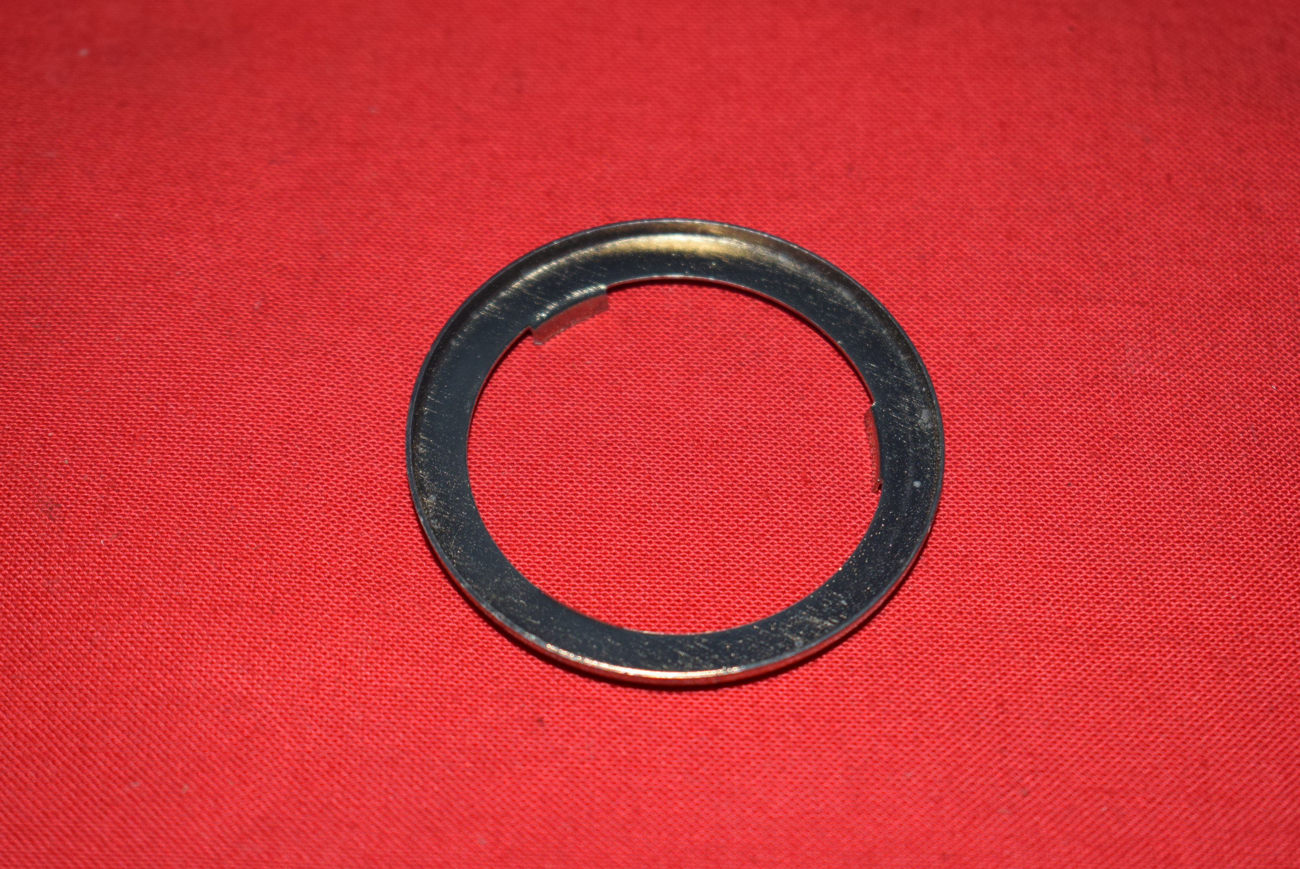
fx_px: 2981
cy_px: 434
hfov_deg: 24.6
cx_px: 650
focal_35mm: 82
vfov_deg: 16.6
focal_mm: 55
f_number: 5.6
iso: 400
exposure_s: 1/200
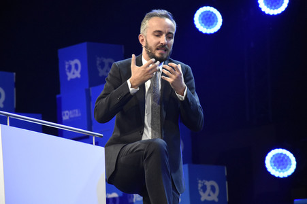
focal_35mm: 210
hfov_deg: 9.8
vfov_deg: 6.5
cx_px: 154
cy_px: 102
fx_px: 1789
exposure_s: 1/100
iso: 3200
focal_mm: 140
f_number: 6.3
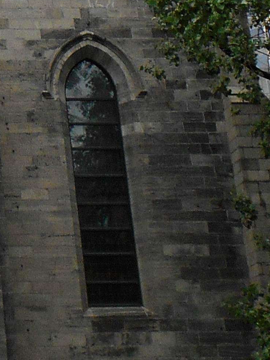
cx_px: -297
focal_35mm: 137
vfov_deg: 13.7
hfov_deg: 9.9
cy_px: -141
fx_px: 1425
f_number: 3.4
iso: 80
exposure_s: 1/125
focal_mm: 4.7
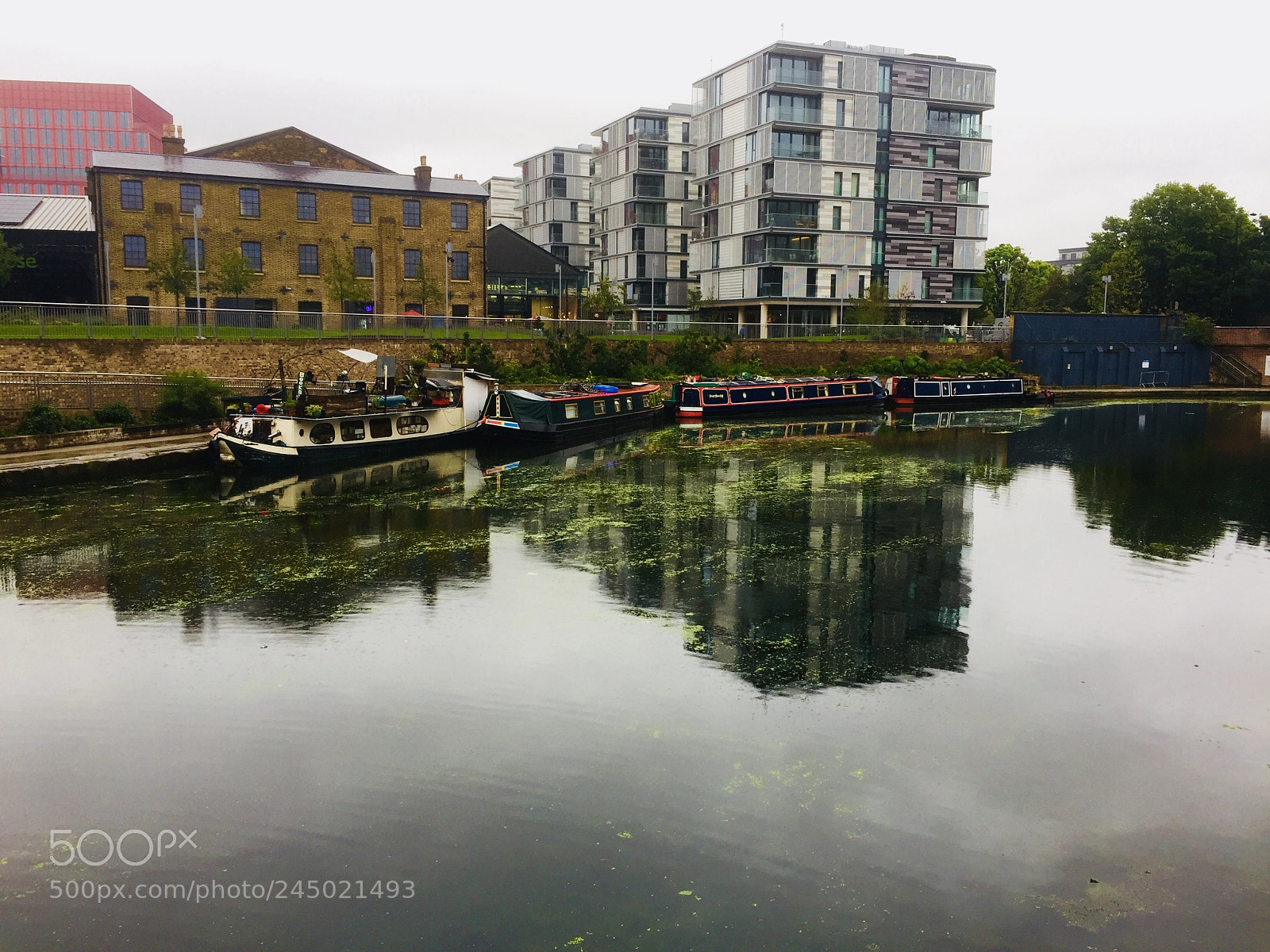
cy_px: 476
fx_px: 1064
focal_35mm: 29
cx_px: 635
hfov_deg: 61.7
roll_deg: -0.9
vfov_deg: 48.2
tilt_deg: -5.7
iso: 32
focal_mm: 4.15
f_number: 2.2
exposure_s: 1/105
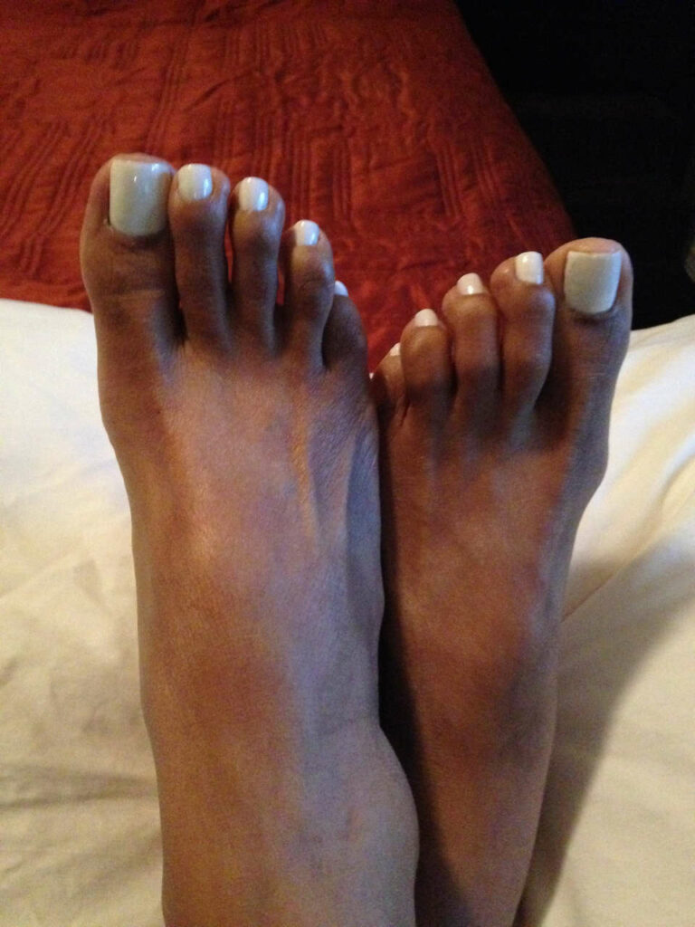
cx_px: 348
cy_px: 464
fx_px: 883
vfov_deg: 55.4
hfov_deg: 42.9
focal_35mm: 33
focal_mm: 4.12
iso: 800
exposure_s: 1/15
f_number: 2.4
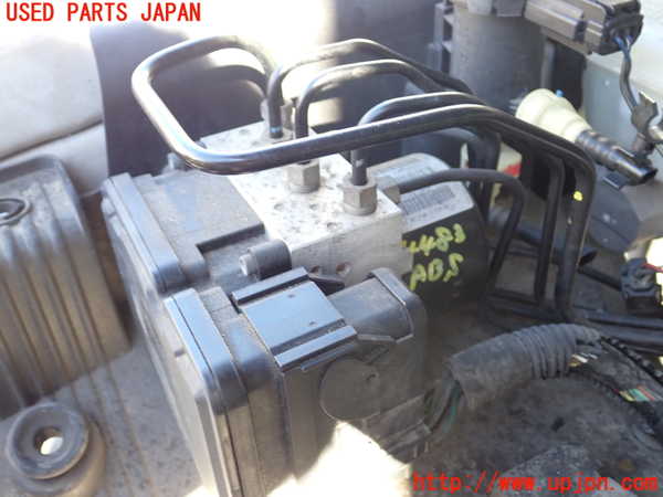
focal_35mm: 36
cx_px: 332
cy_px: 248
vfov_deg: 39.7
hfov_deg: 51.4
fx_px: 690
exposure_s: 1/60
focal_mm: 6.37
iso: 200
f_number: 2.5
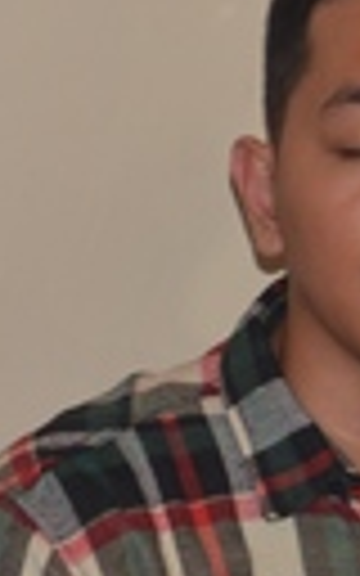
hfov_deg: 3.2
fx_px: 6493
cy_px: 382
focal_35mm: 414
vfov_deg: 5.1
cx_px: -207
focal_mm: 85
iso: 400
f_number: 6.7
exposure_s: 1/180
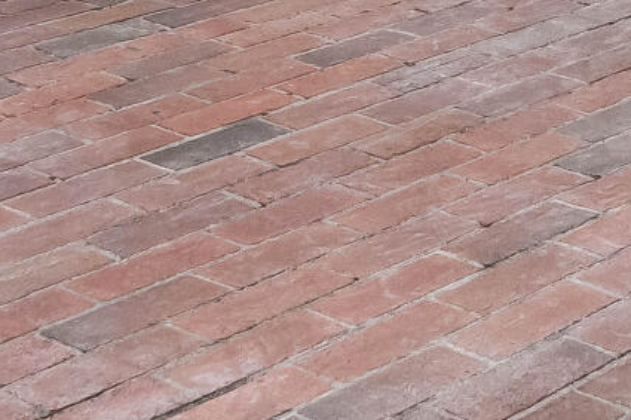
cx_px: 1002
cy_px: -620
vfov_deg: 10.3
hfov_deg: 16.2
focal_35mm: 113
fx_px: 1980
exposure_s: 1/750
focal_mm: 16
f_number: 8
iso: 800
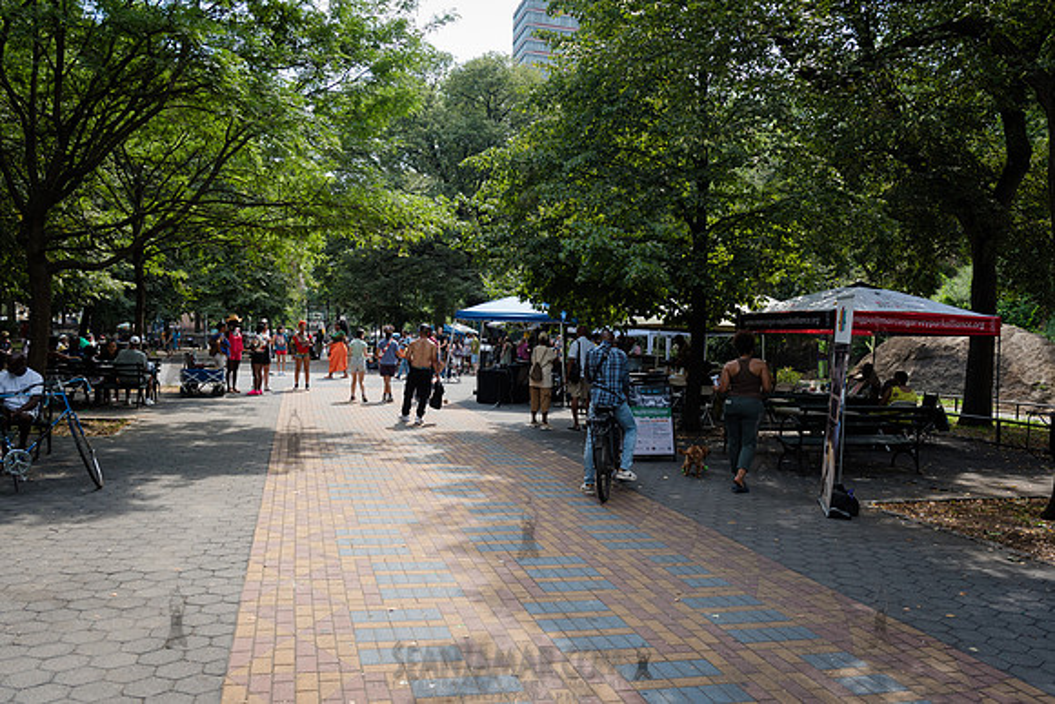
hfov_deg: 63.6
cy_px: 352
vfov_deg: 44.9
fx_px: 851
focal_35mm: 29
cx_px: 528
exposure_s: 1/500
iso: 200
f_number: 3.5
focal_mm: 27
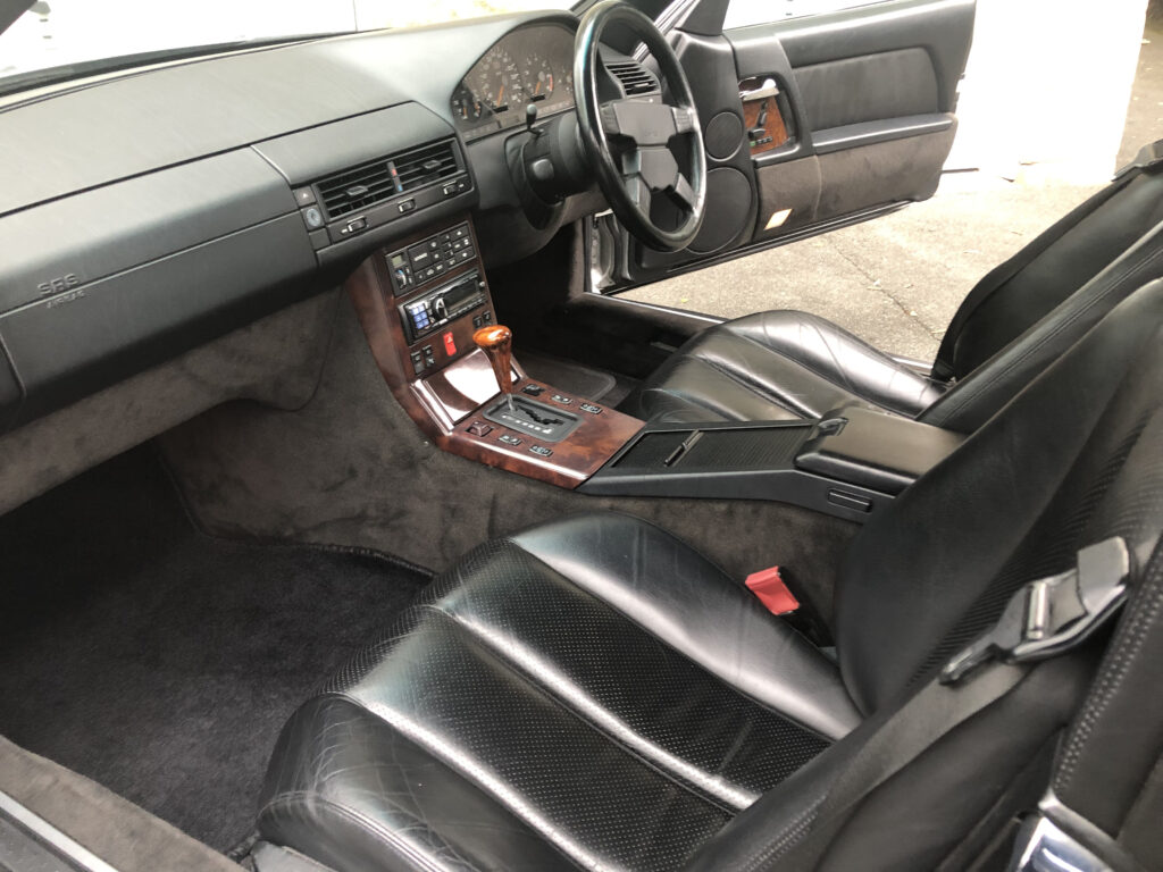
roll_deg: +2.1
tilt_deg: -23.9
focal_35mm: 28
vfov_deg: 49.7
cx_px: 582
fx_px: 941
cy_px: 436
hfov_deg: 63.4
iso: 64
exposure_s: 1/15
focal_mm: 3.99
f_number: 1.8
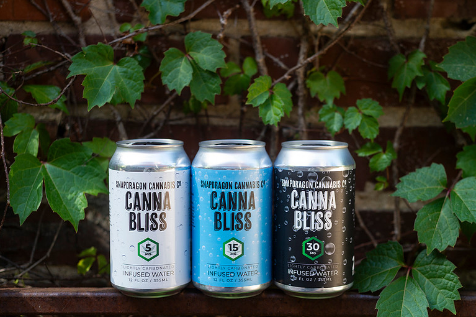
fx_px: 779
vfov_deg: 22.9
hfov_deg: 33.9
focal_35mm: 59
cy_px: 183
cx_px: 264
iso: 200
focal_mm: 50
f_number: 2.8
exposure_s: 1/250
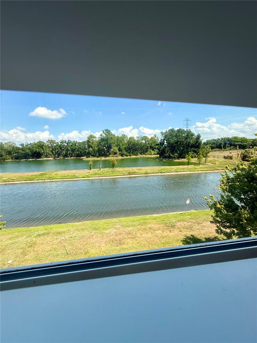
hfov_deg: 85.7
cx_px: 128
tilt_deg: -9.2
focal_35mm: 14
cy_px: 172
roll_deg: +0.8
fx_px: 139
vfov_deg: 102.1
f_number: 2.2
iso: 50
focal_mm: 2.22
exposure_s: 1/1312
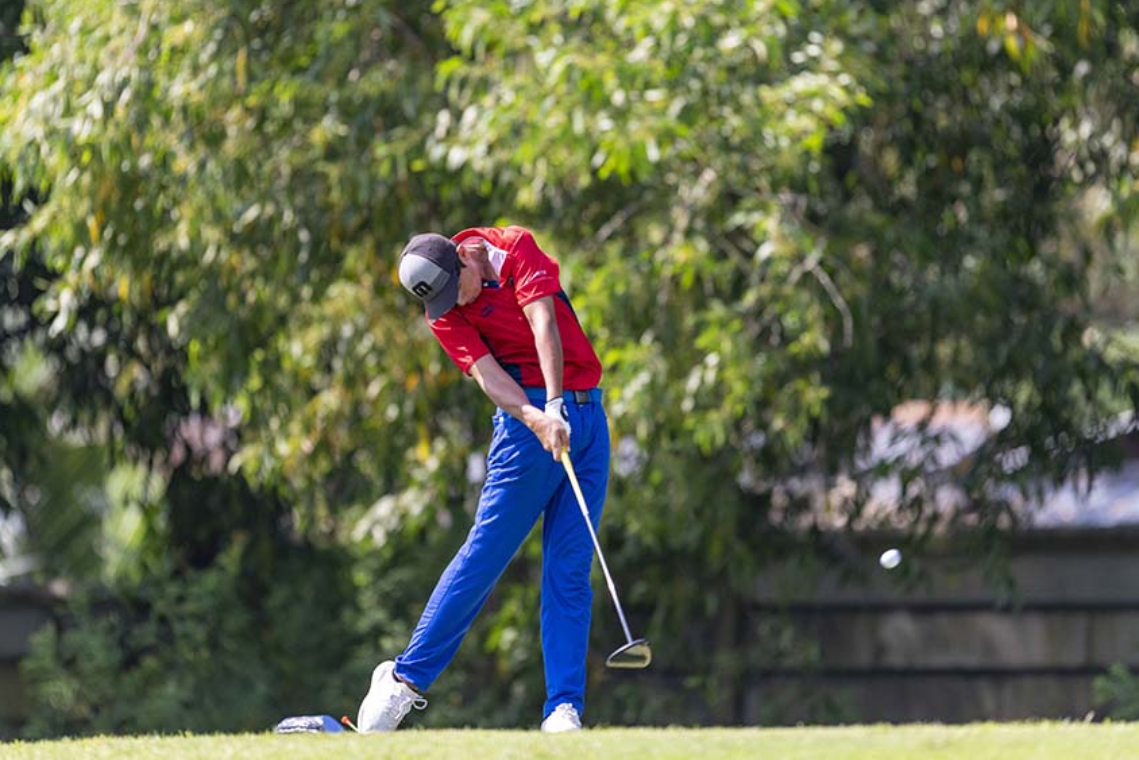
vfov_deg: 3.0
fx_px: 14397
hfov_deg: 4.5
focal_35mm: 455
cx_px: 580
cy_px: 360
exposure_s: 1/5000
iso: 640
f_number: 3.2
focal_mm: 400
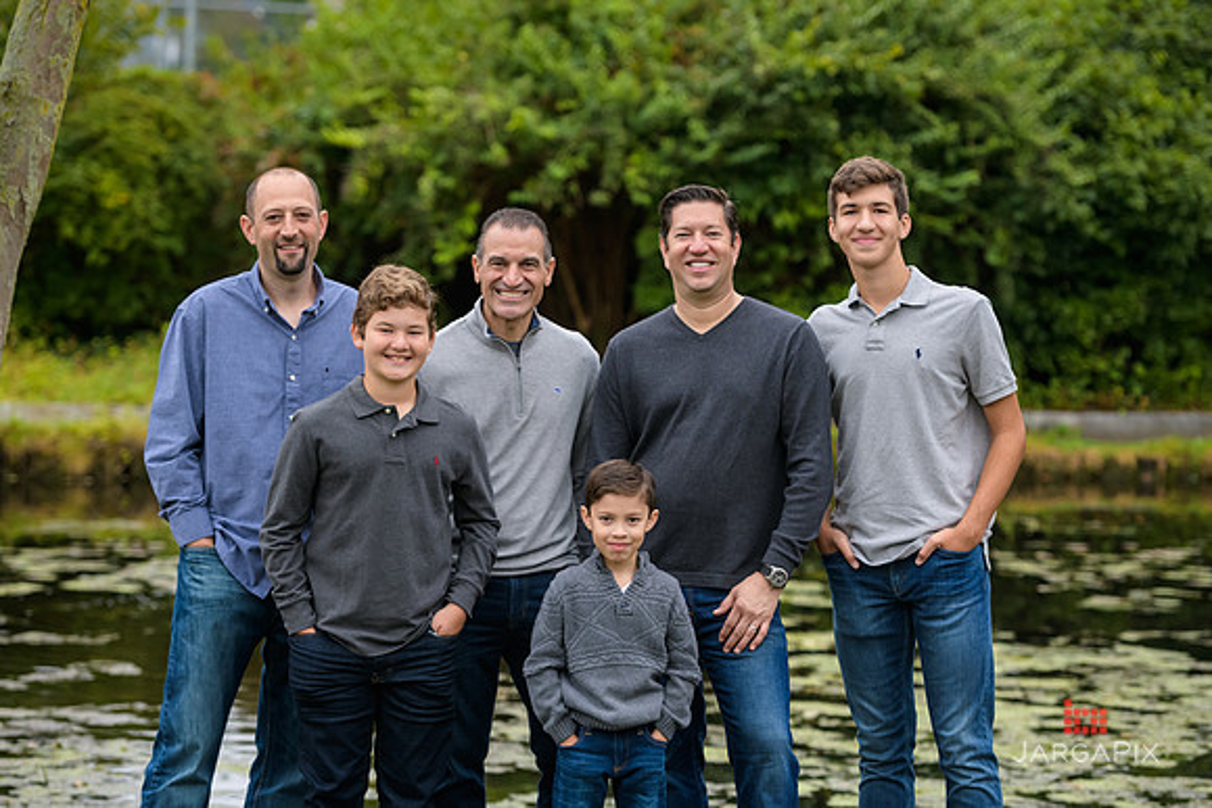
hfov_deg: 17.1
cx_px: 606
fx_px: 4041
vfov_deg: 11.4
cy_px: 404
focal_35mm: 120
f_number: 4
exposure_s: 1/400
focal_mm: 120
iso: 400
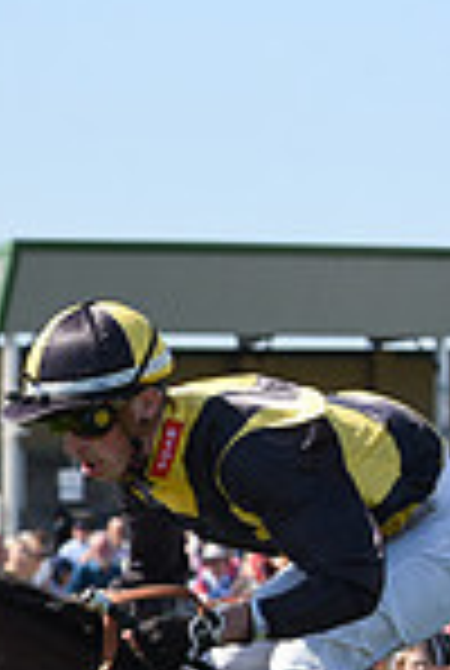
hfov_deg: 4.9
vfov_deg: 7.5
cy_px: 839
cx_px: -850
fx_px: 5076
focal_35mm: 272
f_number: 5
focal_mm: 70
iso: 400
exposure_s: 1/2500
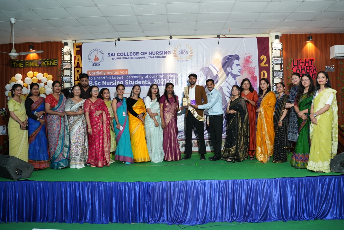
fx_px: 334
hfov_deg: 54.4
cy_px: 115
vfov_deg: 37.9
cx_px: 172
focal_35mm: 35
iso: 800
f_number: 2.8
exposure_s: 1/160
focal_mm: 35
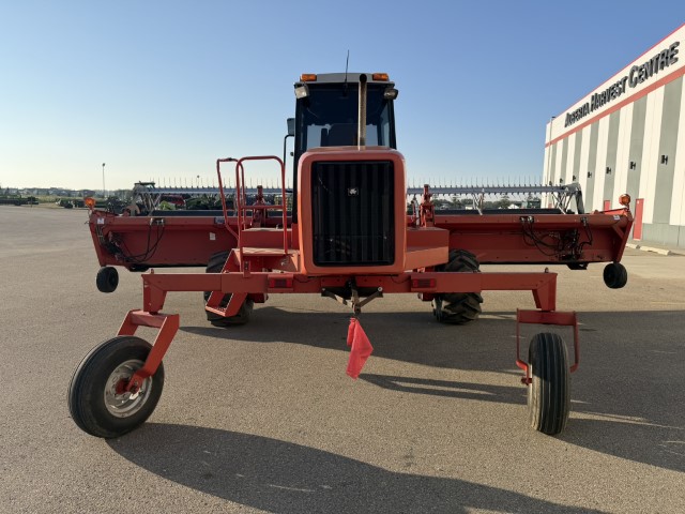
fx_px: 475
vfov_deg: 56.8
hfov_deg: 71.6
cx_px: 342
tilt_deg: -7.0
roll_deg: -0.9
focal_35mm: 24
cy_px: 257
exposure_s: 1/3953
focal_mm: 6.76
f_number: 1.78
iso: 80
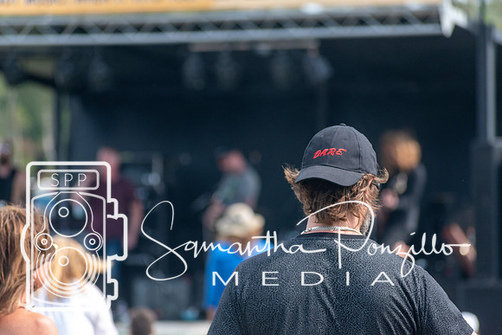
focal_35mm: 330
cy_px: 168
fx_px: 4603
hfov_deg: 6.2
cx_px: 251
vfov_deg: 4.2
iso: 640
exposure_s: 1/1000
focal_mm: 220
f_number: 5.6
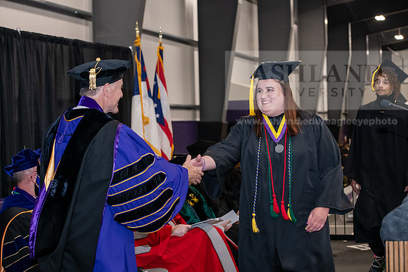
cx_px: 204
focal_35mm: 70
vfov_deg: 19.5
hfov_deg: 28.8
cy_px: 136
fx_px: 793
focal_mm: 70
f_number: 5
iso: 2500
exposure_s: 1/200
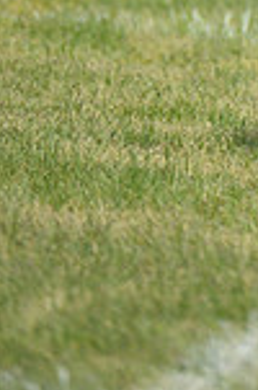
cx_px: 495
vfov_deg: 1.4
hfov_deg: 0.9
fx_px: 15809
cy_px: -349
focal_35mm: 1464
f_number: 4
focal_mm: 380
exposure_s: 1/3200
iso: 640
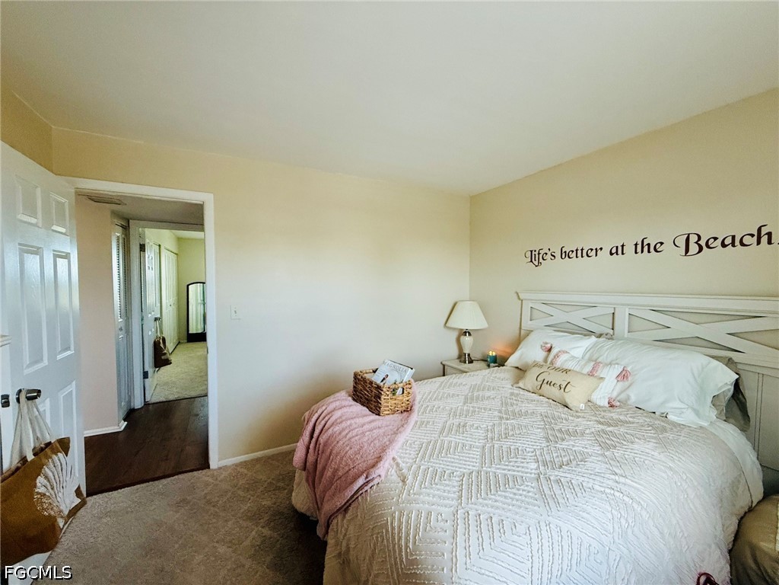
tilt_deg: -2.3
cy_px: 292
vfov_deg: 85.7
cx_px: 390
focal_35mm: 14
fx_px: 315
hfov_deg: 102.1
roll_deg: -0.2
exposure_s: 1/99
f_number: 2.2
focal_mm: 2.22
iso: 320
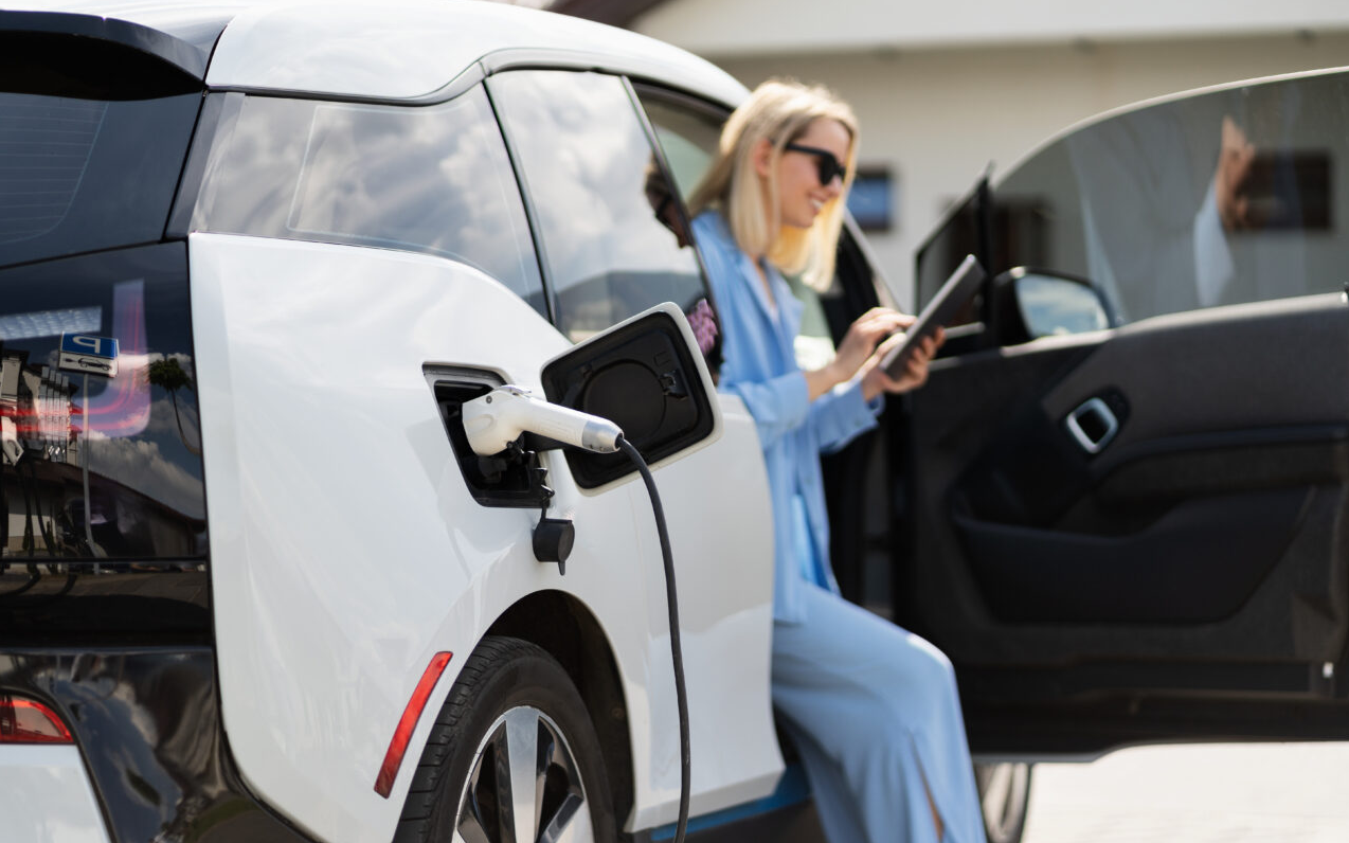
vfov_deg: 15.0
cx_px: 677
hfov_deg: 23.8
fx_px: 3198
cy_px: 440
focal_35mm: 87
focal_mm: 85
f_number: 1.8
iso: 100
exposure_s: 1/2500
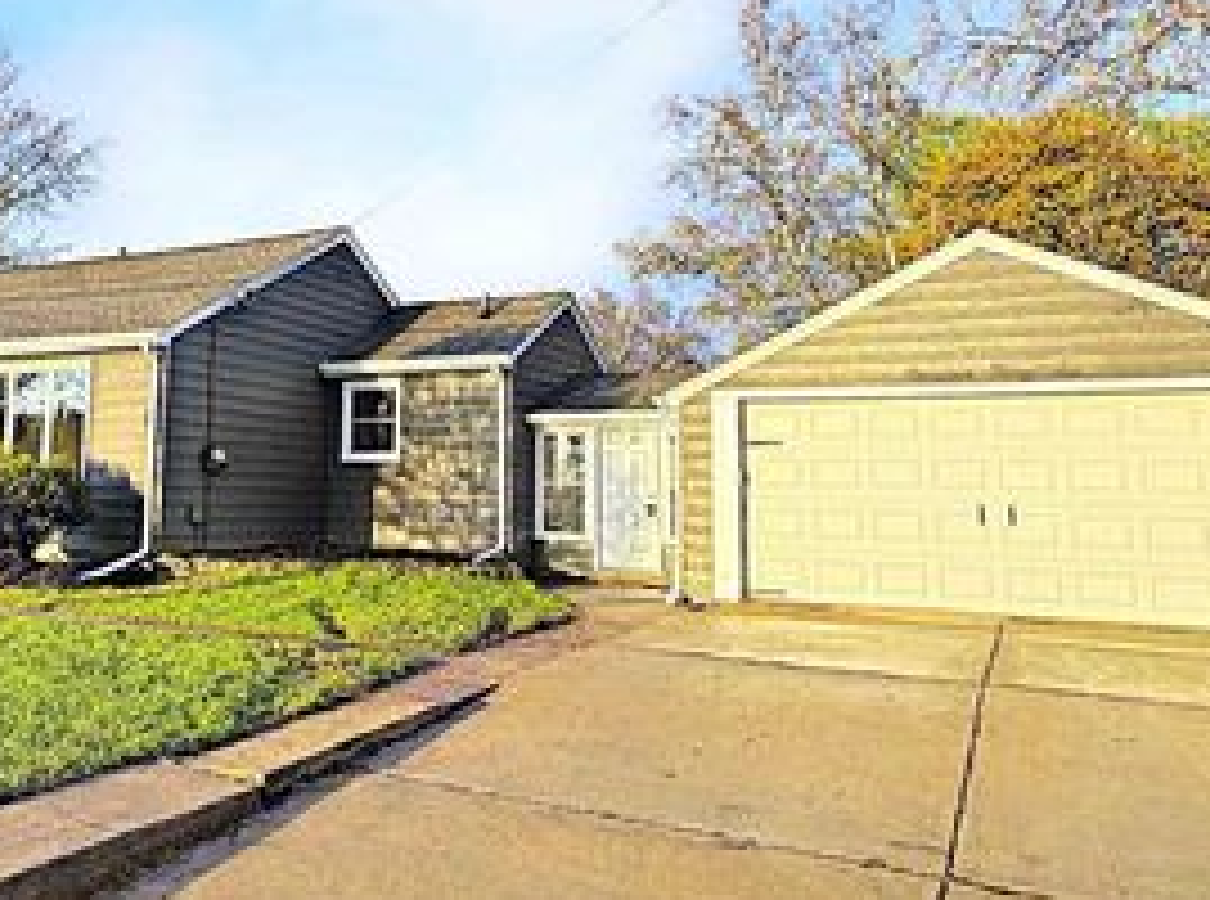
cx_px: 639
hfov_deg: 67.4
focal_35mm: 26
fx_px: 906
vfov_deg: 51.0
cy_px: 248
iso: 40
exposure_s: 1/167
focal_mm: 2.22
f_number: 2.2
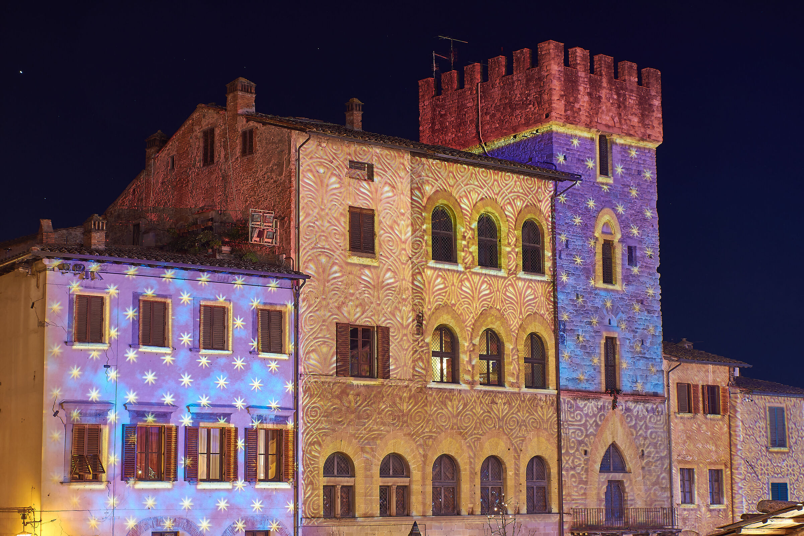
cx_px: 402
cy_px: 268
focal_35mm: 69
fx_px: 1541
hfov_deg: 29.2
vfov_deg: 19.7
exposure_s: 5
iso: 100
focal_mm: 46
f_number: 9
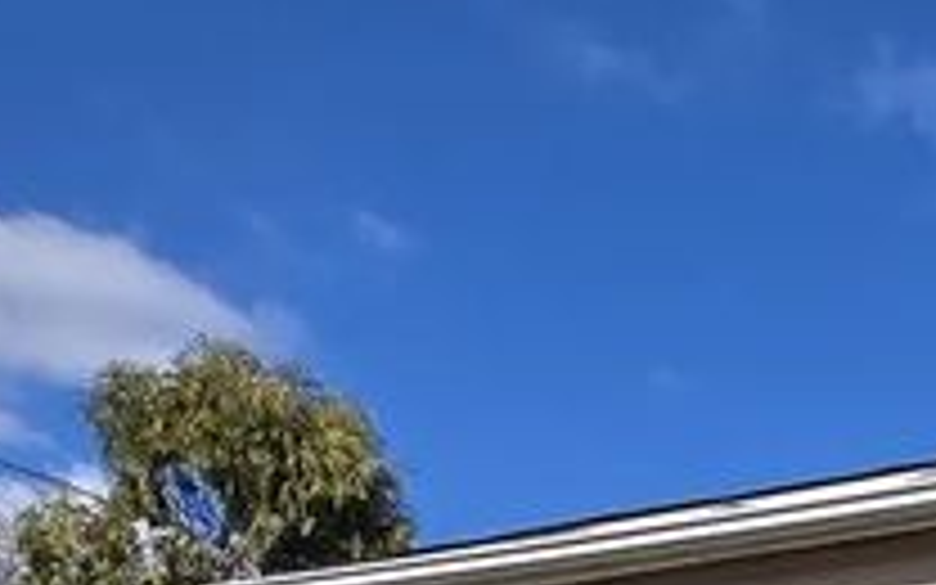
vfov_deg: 13.5
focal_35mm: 68
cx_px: 1116
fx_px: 1735
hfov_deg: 26.8
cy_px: 1436
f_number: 2.2
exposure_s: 1/1402
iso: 25
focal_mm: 1.7
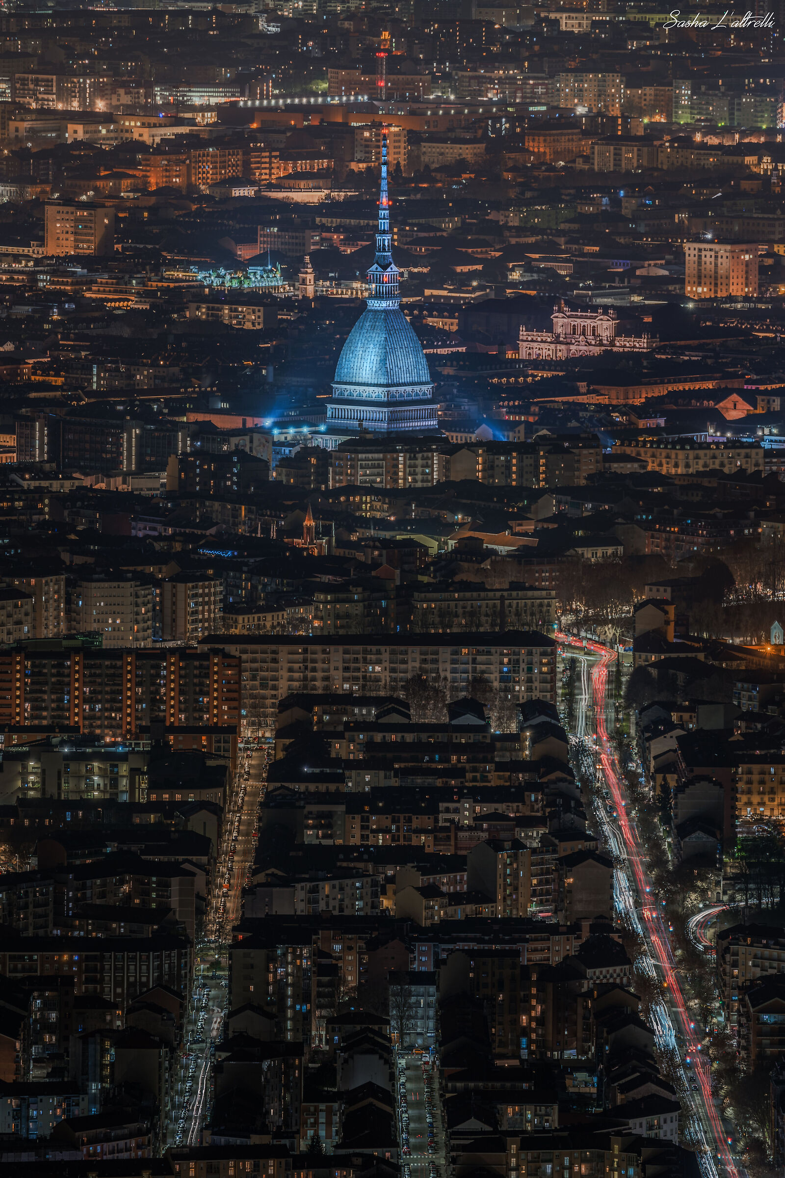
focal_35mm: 400
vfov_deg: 5.2
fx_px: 13082
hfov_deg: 3.4
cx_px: 392
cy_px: 589
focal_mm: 400
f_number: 8
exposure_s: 30
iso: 100
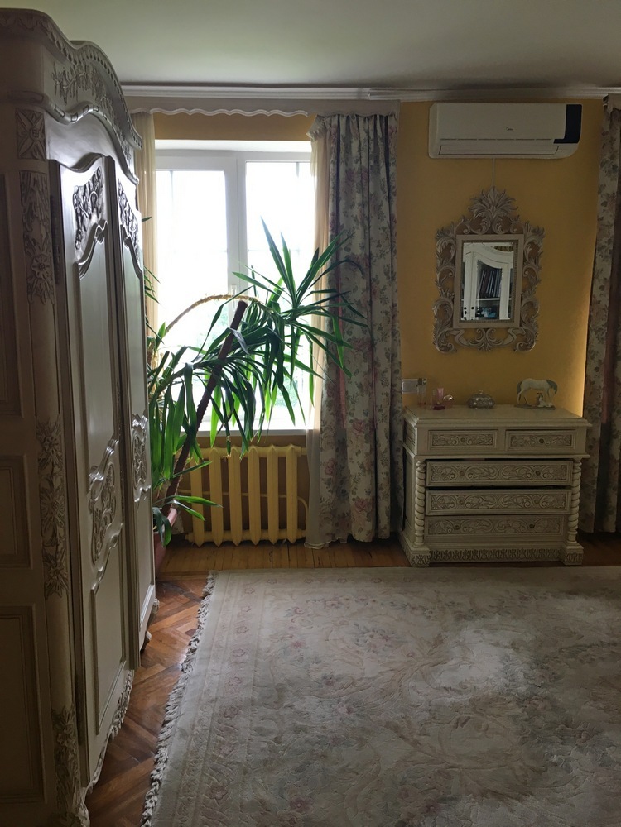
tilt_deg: -9.3
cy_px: 414
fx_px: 694
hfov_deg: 48.2
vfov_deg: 61.7
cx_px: 310
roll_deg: +0.8
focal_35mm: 29
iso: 80
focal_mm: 4.15
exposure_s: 1/33
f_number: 2.2
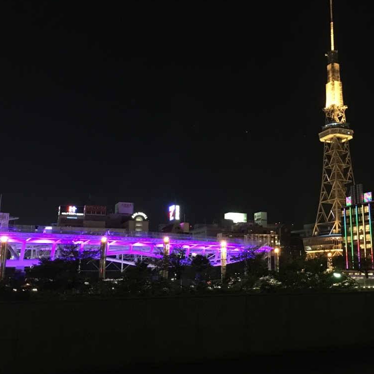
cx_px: 235
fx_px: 428
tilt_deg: +10.7
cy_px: 189
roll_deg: +0.5
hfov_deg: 46.8
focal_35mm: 35
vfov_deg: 47.2
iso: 800
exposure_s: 1/15
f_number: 2.2
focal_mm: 4.15
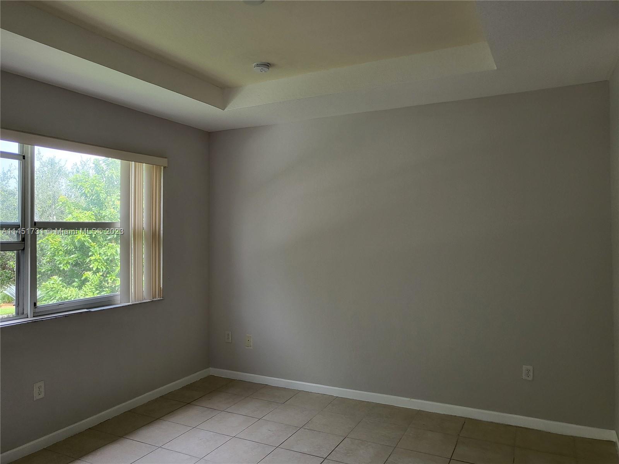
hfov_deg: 67.3
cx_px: 310
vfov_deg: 53.1
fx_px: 465
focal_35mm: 26
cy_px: 232
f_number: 1.8
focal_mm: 4.25
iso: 50
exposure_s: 1/119
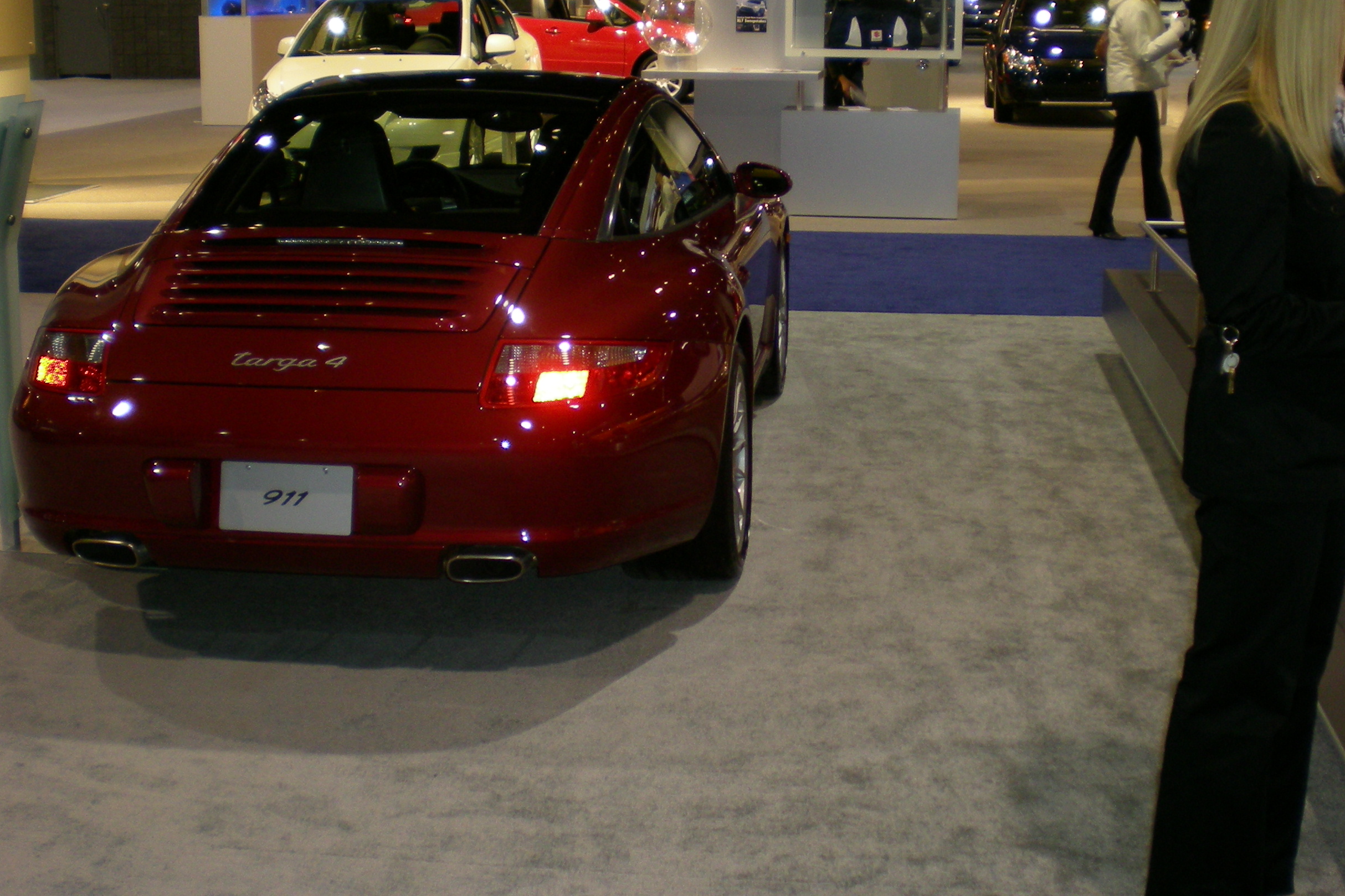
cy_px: 339
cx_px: 669
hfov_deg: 39.6
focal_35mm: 50
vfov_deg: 26.9
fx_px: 1868
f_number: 3.1
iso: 124
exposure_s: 1/30
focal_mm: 6.3
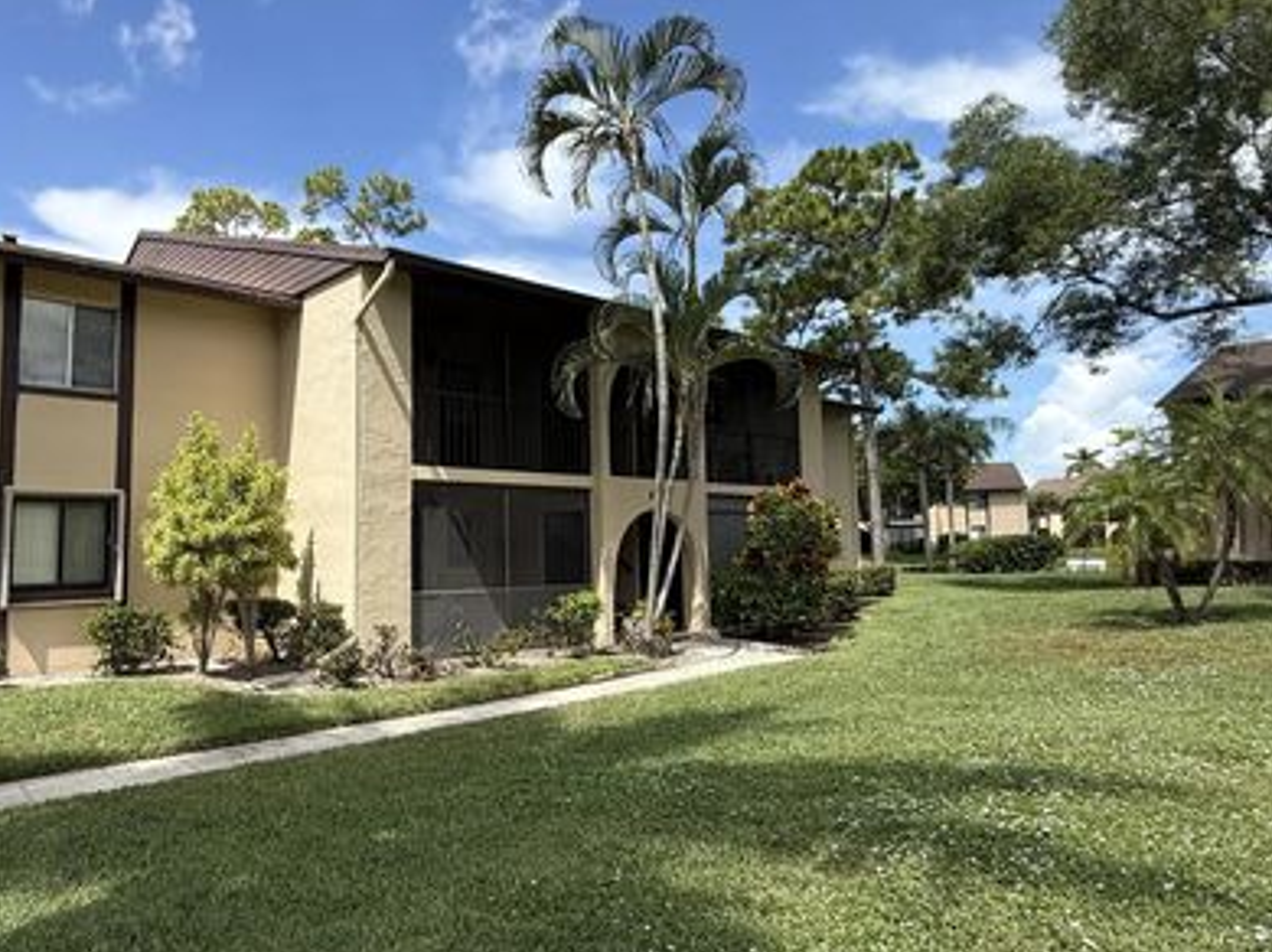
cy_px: 463
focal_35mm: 23
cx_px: 463
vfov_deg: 58.8
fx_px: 845
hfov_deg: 72.5
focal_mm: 2.22
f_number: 2.2
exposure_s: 1/1339
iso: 50
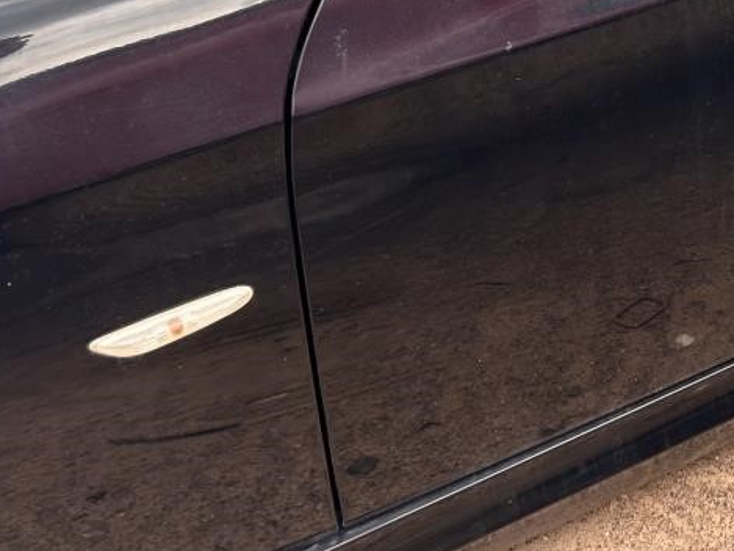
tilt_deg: -26.1
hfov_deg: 25.6
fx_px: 1506
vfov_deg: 19.8
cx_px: 787
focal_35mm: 71
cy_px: -69
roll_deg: -2.0
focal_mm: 5.7
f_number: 1.5
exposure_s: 1/578
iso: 50
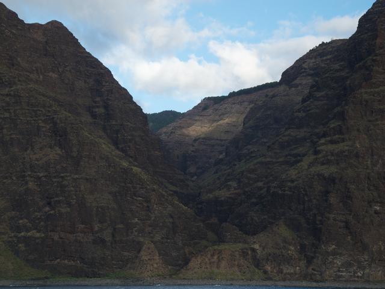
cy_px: 144
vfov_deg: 17.4
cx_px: 192
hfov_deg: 23.0
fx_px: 945
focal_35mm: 85
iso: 100
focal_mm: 18.1
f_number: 4
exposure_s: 1/407
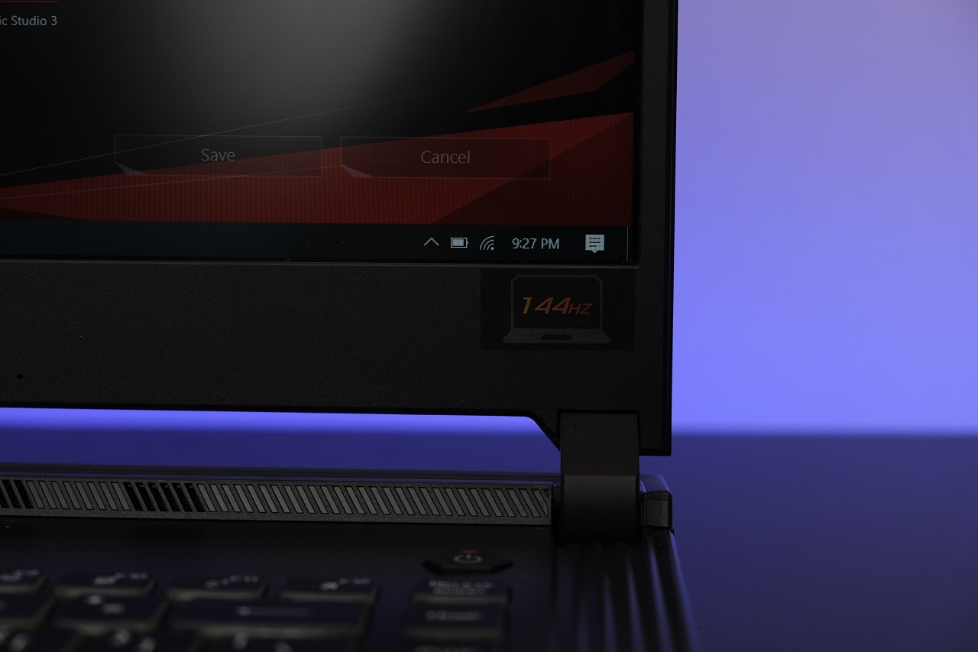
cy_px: 326
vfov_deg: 21.2
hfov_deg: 31.4
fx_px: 1738
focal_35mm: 64
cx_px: 489
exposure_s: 1/60
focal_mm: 42.5
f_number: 4.5
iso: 160
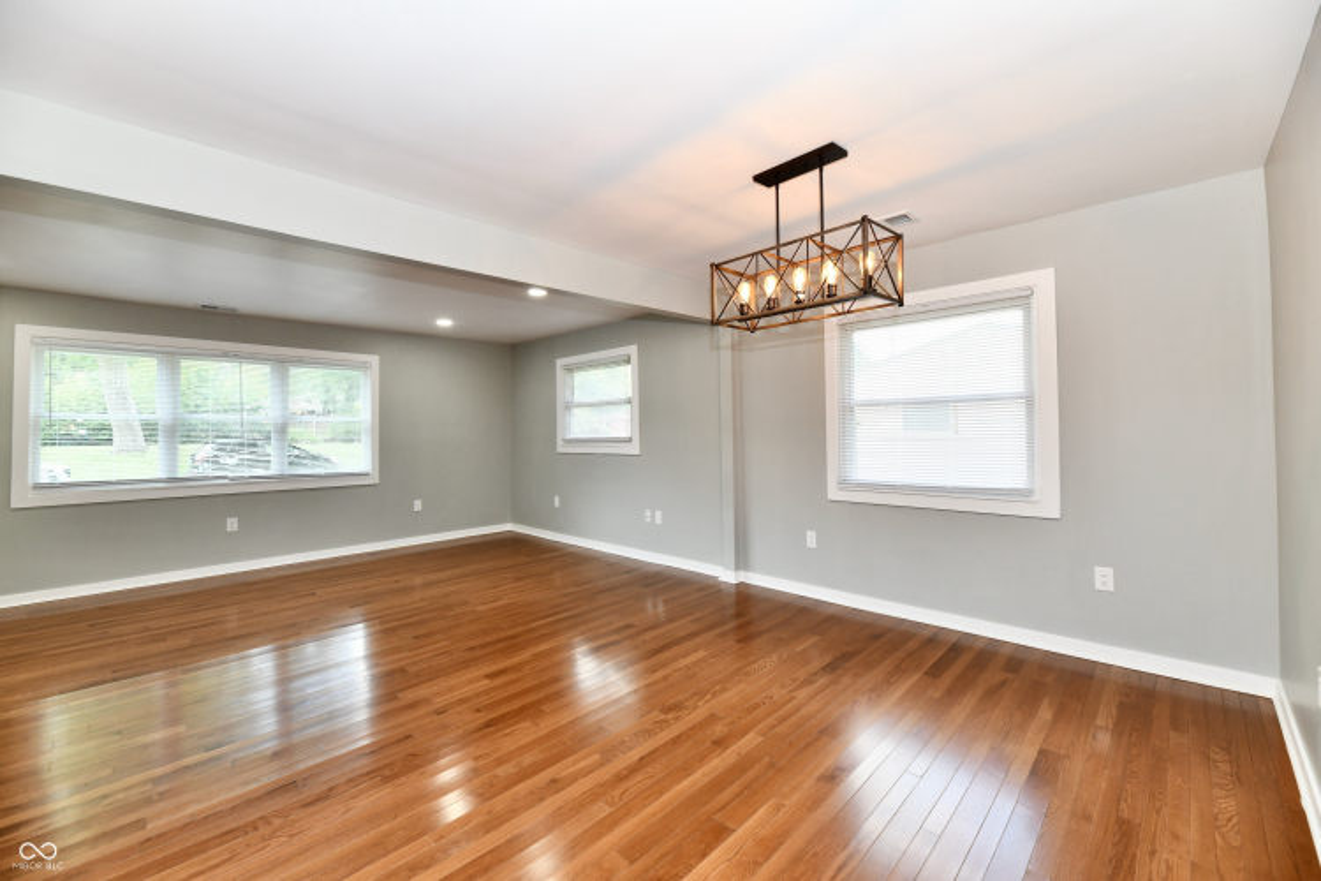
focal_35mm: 14
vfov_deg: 81.2
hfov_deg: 104.3
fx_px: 514
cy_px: 440
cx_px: 660
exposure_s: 1/60
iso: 640
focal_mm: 14
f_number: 6.3
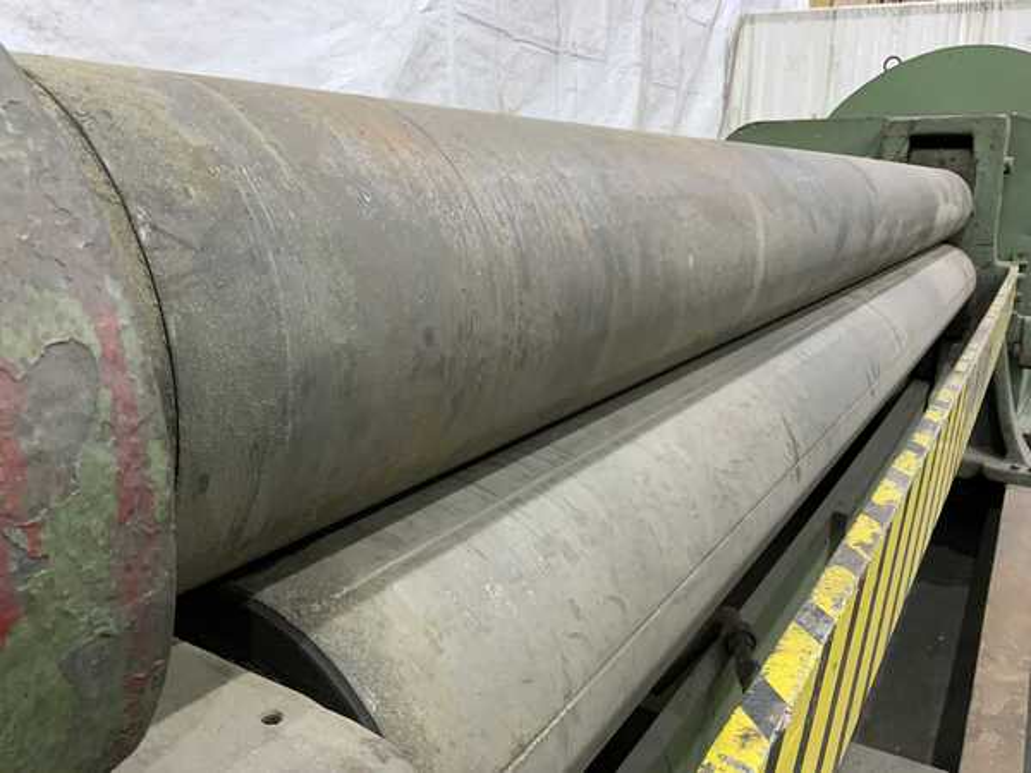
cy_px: 386
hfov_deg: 61.7
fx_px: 864
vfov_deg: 48.2
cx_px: 516
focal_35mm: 29
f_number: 1.8
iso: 250
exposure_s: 1/60
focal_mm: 3
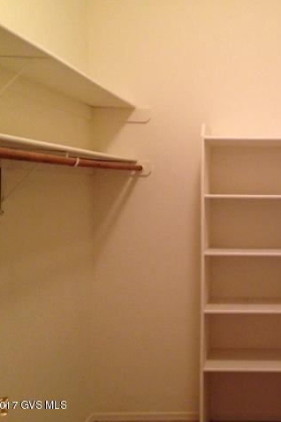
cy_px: 211
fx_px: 539
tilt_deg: -2.1
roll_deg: +0.8
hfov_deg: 27.9
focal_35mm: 46
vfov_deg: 42.8
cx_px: 262
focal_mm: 4.12
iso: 250
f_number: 2.4
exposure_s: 1/20
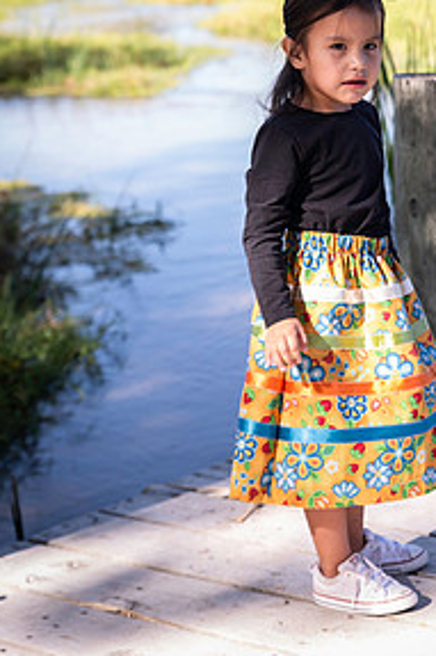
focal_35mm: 94
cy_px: 167
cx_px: 331
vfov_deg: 21.5
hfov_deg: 14.5
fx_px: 1710
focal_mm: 60
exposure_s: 1/125
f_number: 3.2
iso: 80
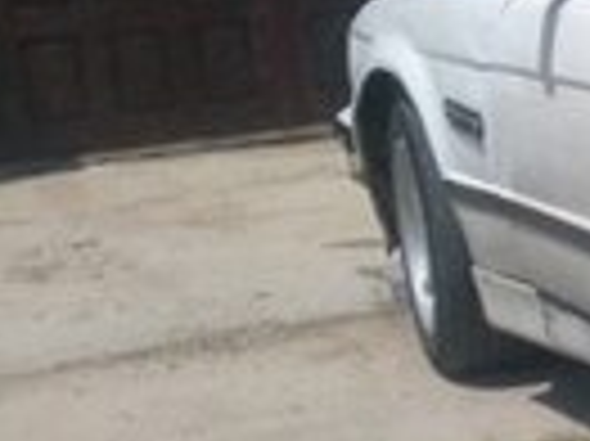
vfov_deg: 13.9
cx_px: 1338
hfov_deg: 14.0
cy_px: 335
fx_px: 1805
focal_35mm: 106
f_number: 2
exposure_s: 1/2548
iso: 101
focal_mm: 3.57
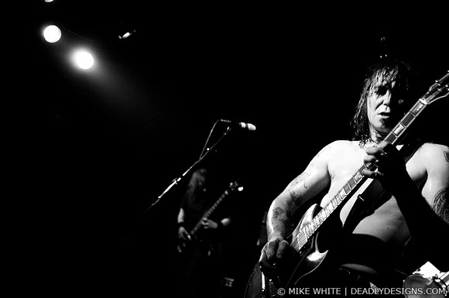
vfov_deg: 43.5
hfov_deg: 62.0
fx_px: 374
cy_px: 149
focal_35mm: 30
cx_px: 224
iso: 1250
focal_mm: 20
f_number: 2.8
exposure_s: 1/80
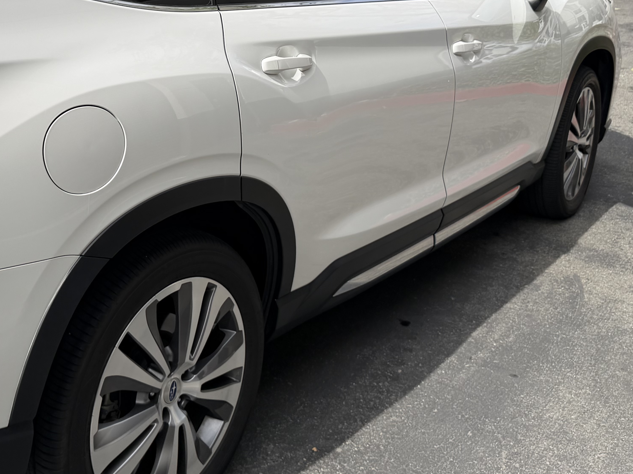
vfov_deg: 31.0
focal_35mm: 46
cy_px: 118
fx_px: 841
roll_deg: -1.5
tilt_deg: -15.9
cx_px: 161
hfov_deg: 40.1
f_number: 1.78
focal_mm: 6.76
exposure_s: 1/4405
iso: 80
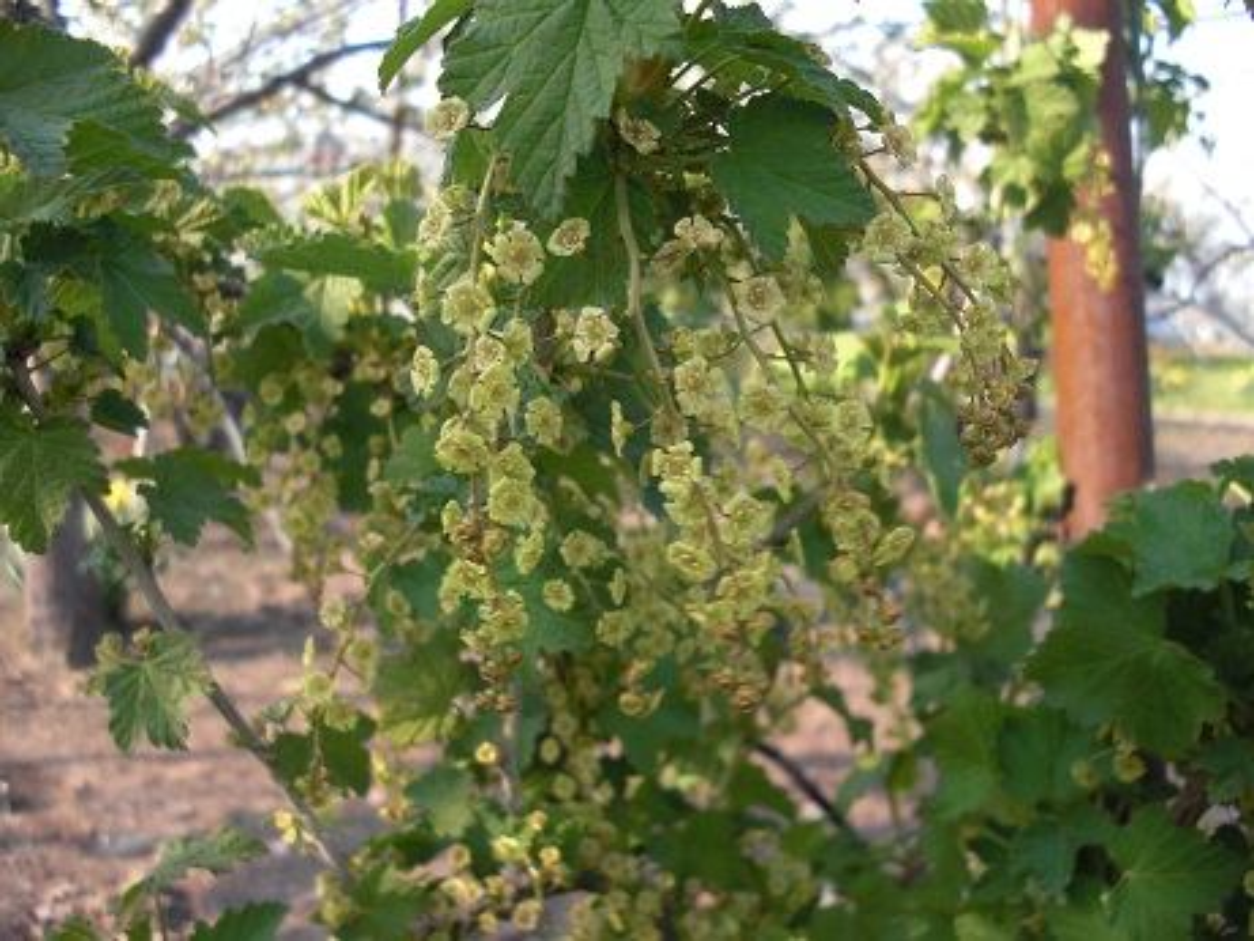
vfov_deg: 39.7
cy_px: 470
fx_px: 1304
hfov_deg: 51.3
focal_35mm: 36
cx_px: 627
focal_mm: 6.3
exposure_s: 1/160
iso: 50
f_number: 2.8
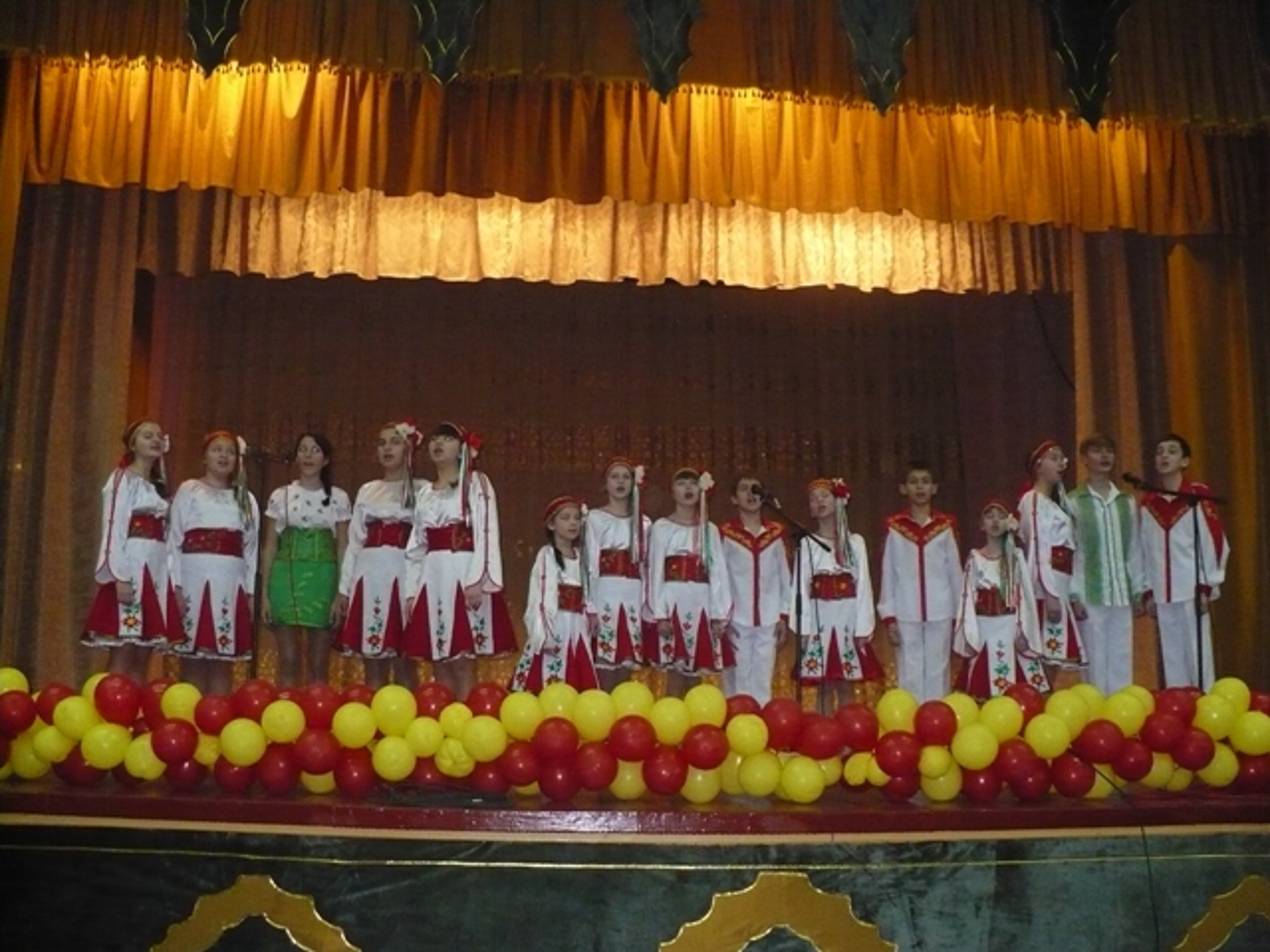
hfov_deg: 50.1
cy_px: 476
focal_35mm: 37
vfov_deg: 38.7
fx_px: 1357
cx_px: 635
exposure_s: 1/30
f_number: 2.8
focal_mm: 6.1
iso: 640
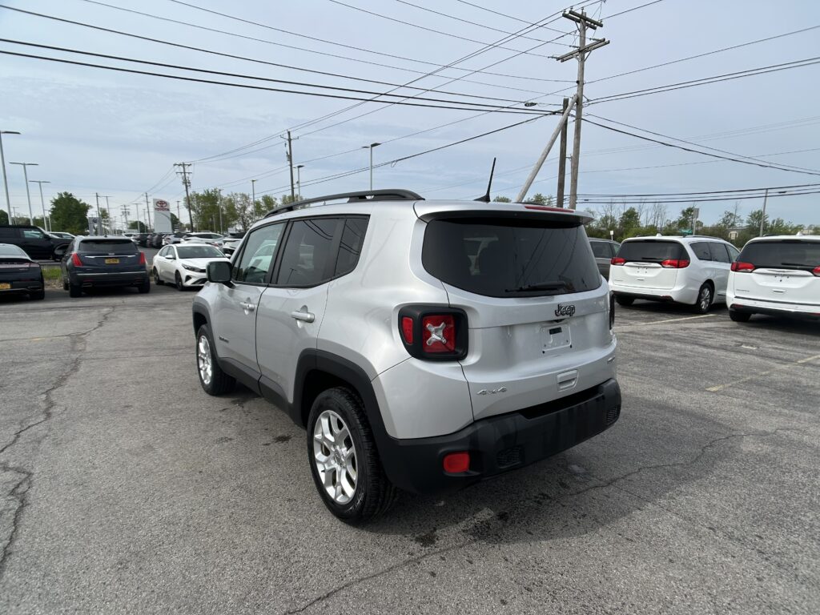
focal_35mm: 26
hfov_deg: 67.3
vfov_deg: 53.1
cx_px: 410
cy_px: 308
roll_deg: -2.3
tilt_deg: -7.5
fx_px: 616
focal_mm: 5.7
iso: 50
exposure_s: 1/4831
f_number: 1.5
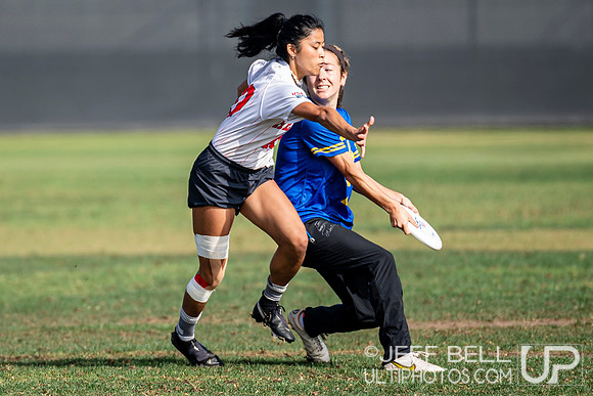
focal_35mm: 682
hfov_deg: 3.0
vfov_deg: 2.0
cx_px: 207
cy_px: 176
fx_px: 11240
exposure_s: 1/1250
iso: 100
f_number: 3.2
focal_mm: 300
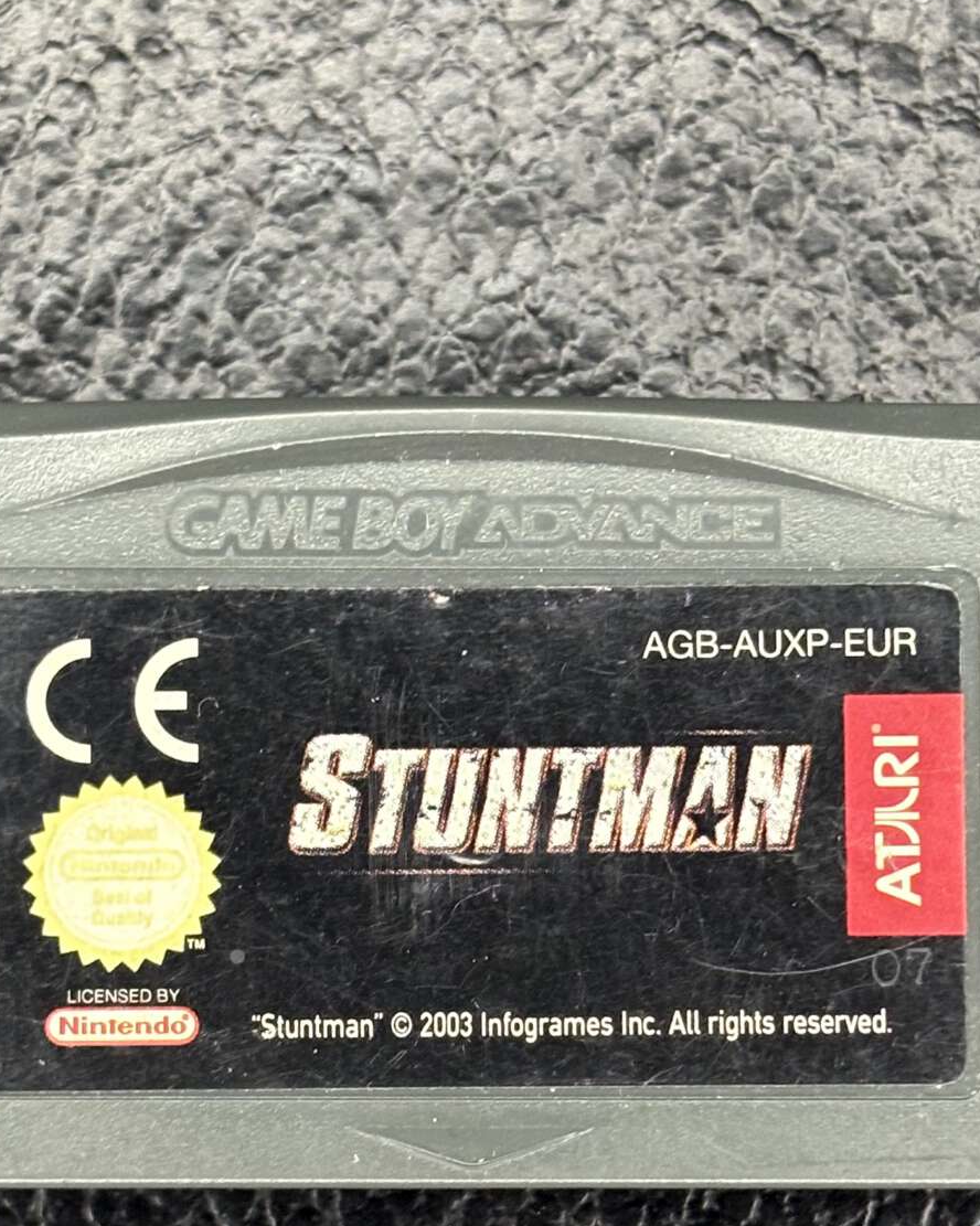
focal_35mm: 117
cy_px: 865
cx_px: 552
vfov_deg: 16.4
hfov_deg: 13.2
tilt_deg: -83.6
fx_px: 4244
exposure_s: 1/40
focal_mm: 5.96
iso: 160
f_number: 1.6
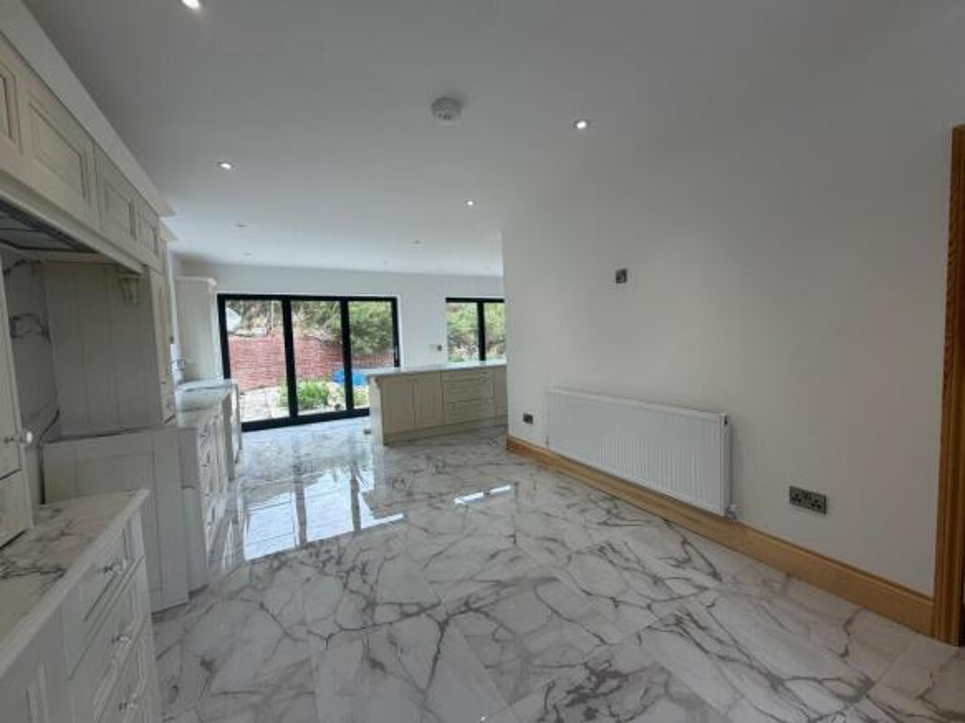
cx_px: 482
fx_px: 390
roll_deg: +2.1
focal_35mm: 14
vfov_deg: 85.7
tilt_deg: -4.1
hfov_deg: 102.1
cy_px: 362
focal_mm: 2.22
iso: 80
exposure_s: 1/121
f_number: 2.2
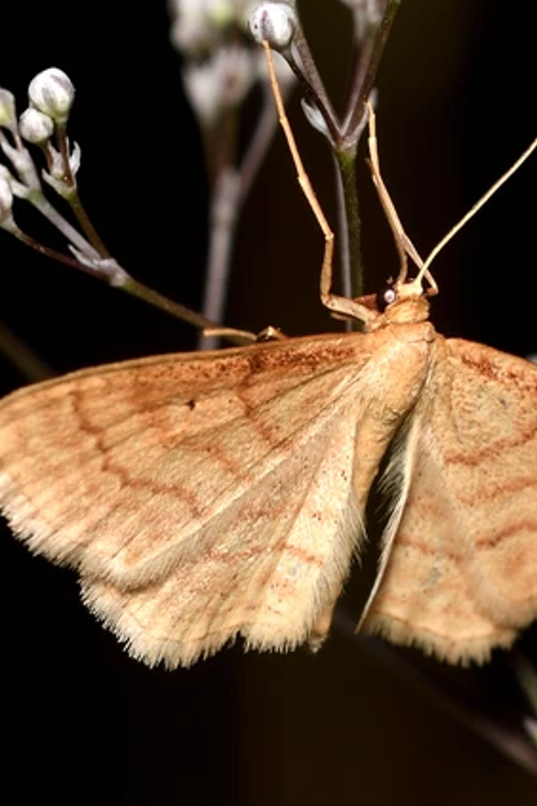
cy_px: 402
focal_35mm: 340
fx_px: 7607
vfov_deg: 6.1
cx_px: 329
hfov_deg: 4.0
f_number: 10
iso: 100
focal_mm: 150
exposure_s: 1/250
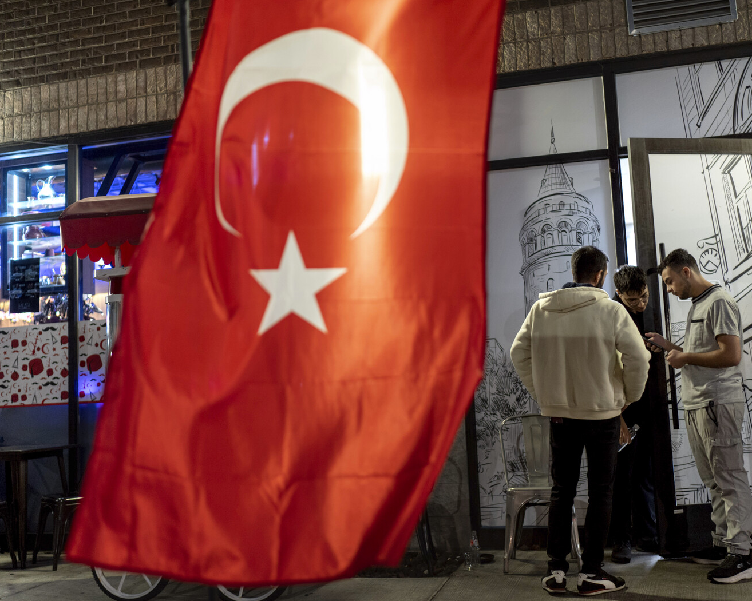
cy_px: 304
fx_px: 890
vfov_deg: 37.3
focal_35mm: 40
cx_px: 422
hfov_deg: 45.7
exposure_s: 1/125
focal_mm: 35
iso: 800
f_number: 1.4
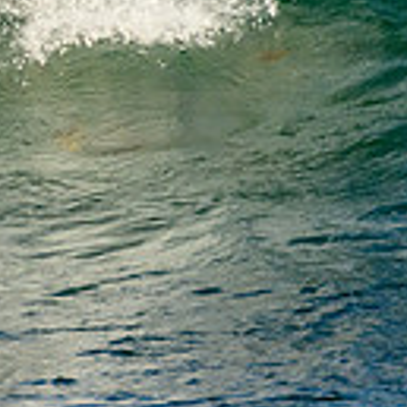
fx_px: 40625
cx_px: -353
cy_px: -121
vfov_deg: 0.6
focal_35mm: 3054
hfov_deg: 0.6
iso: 1800
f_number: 11
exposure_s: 1/2000
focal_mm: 800
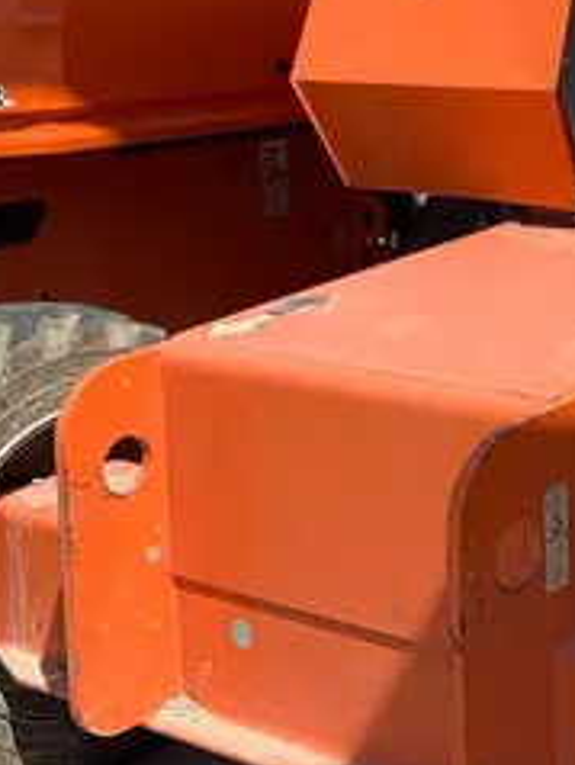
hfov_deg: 17.5
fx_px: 1769
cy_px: 130
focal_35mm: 80
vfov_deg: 23.9
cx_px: 710
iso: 25
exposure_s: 1/2481
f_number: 1.8
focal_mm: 4.25
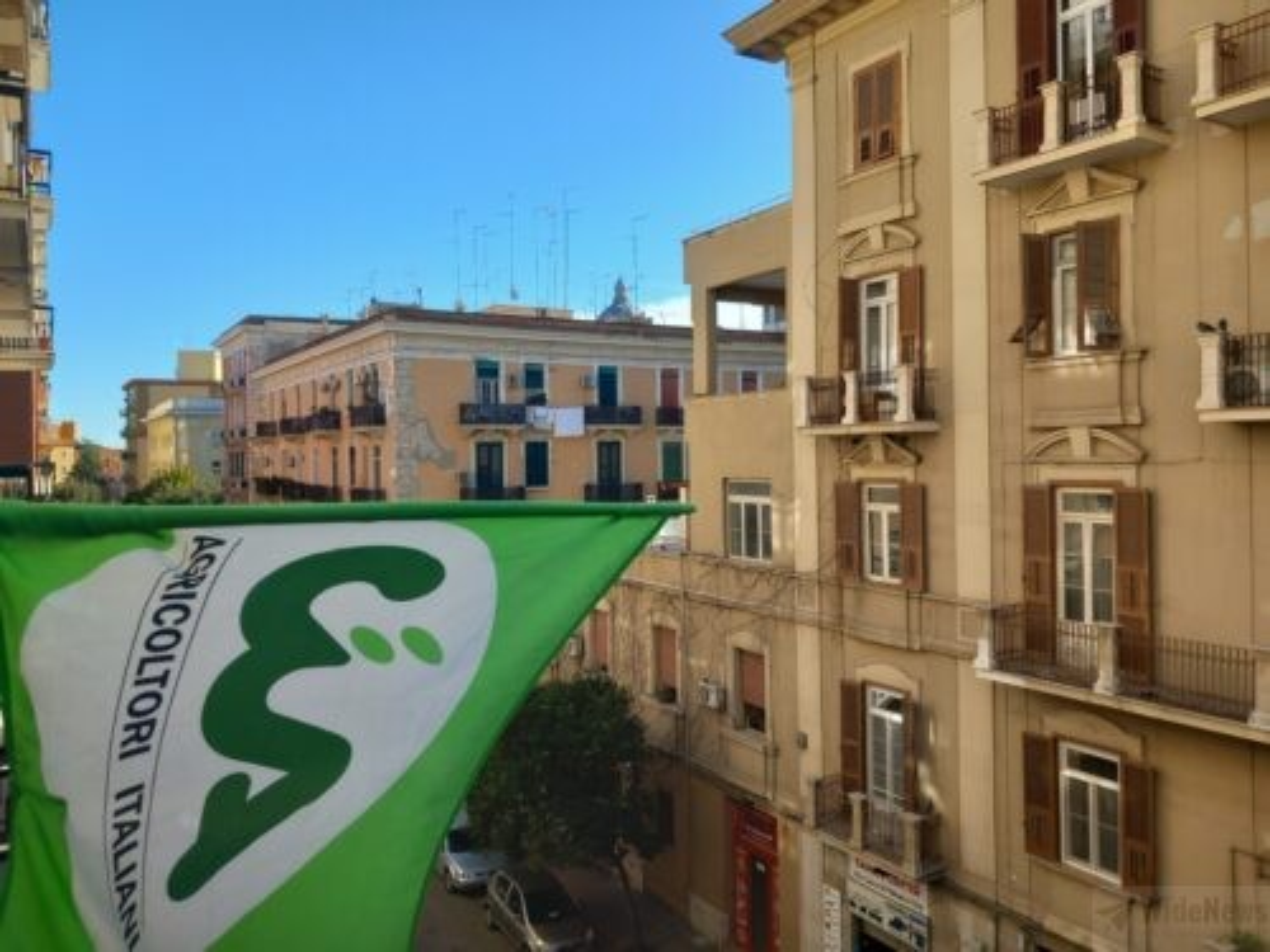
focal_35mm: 27
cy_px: 476
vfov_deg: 51.4
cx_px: 635
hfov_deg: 65.3
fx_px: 991
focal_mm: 4
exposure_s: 1/273
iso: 20
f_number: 1.8
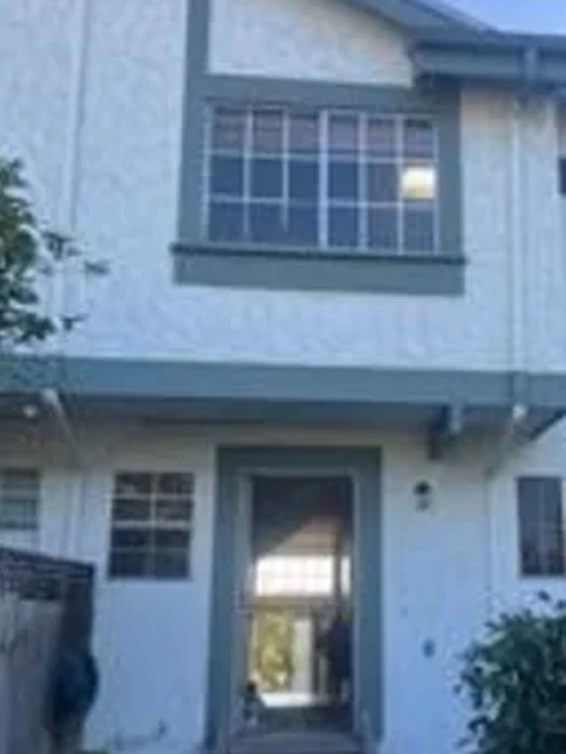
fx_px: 850
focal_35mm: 39
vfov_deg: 47.8
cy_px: 410
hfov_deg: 36.5
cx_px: 372
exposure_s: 1/592
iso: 50
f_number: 1.6
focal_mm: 5.1
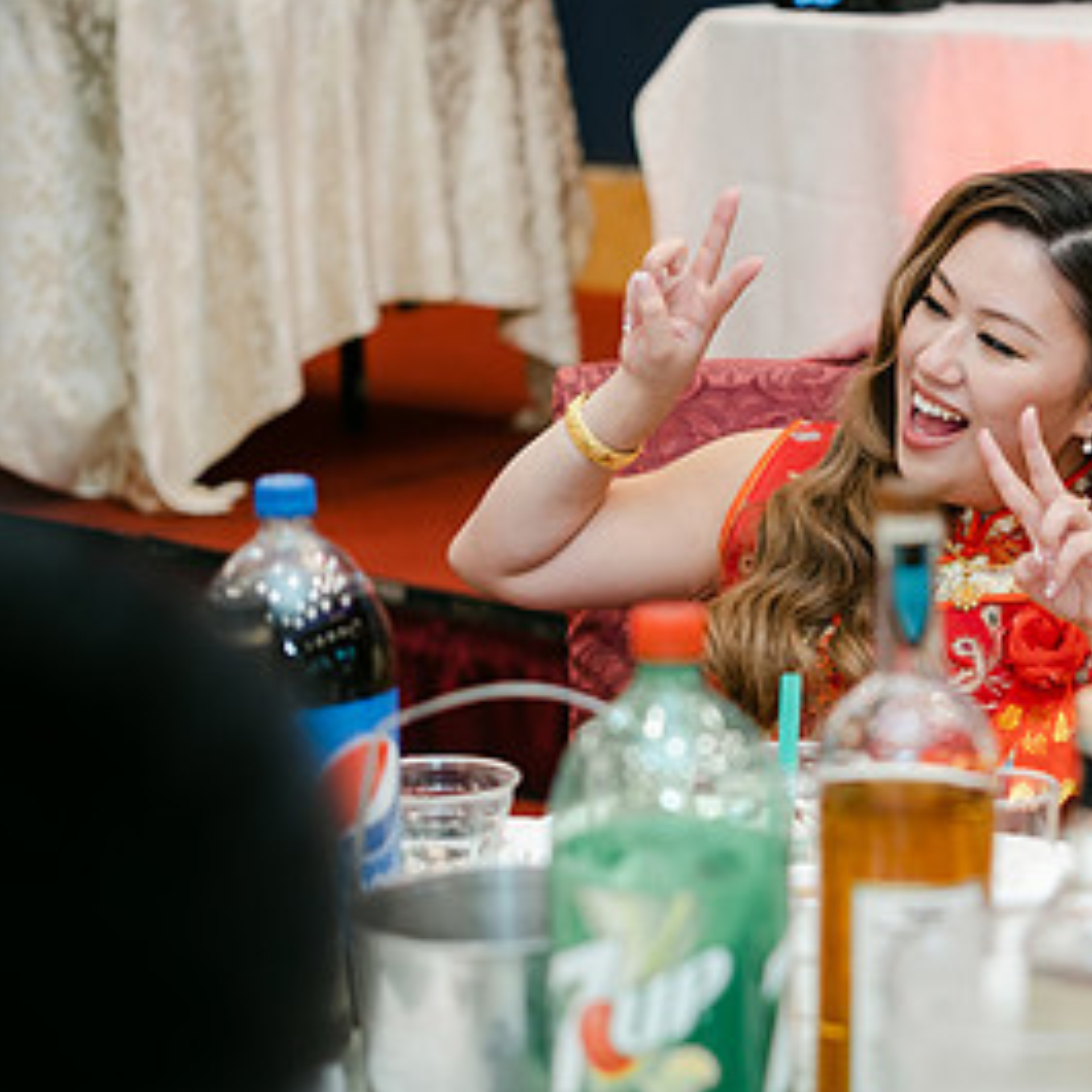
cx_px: 1022
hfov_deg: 18.3
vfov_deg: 18.7
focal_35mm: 93
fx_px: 3319
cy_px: 649
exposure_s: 1/125
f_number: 1.4
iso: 200
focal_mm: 33
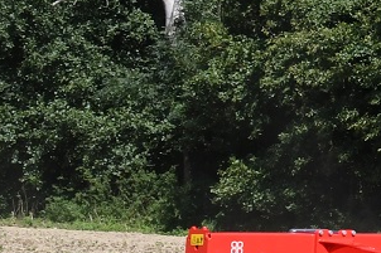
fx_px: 1756
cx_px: 947
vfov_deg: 8.2
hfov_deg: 10.5
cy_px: 39
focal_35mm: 166
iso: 640
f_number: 13
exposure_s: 1/640
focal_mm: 20
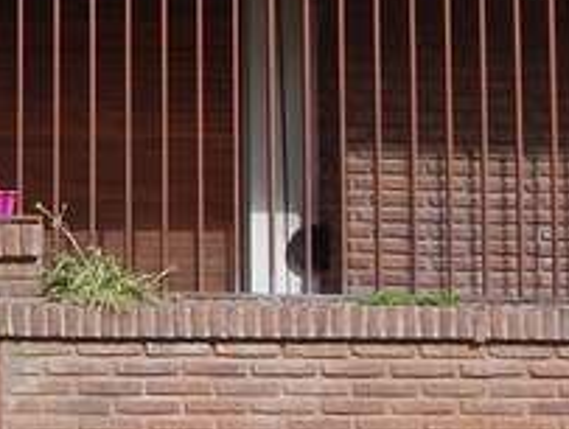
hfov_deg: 12.7
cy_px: -87
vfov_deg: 9.8
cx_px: -179
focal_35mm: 150
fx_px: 2470
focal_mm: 5.6
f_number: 3.2
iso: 125
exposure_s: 1/640
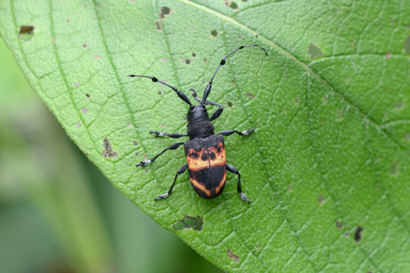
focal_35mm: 90
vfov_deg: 15.2
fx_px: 1025
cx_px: 205
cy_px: 136
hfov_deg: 22.6
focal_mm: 60
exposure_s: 1/80
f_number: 8
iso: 400
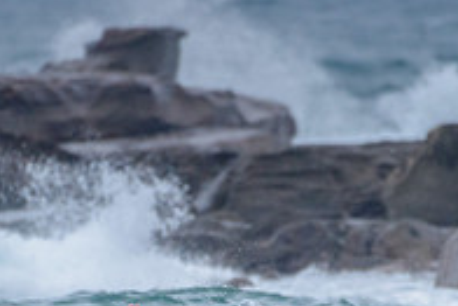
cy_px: 389
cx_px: 273
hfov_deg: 1.1
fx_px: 23082
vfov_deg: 0.8
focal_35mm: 1813
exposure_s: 1/2000
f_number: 5.6
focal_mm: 500
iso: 1250
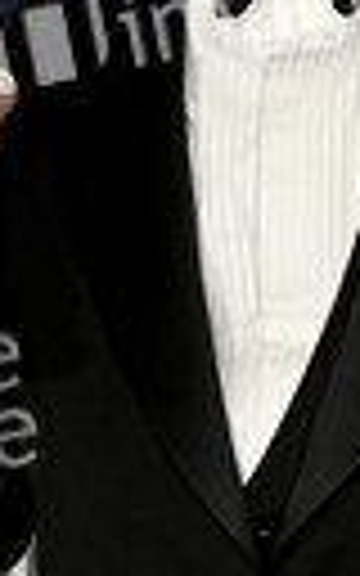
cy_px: 216
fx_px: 8461
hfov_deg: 2.4
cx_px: 297
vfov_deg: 3.9
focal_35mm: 539
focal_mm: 170
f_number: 8
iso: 6400
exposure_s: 1/400
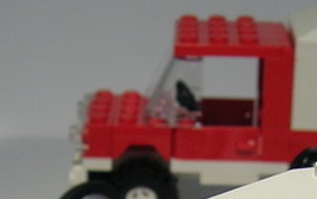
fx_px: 1228
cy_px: 332
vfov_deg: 8.9
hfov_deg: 14.7
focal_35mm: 142
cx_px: 234
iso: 50
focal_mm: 5.7
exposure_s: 1/54.3
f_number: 2.9
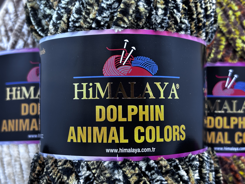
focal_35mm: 52
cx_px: 122
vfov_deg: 28.0
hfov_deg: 36.8
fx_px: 368
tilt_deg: -83.0
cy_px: 92
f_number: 1.6
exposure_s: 1/88
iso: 50
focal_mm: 5.96
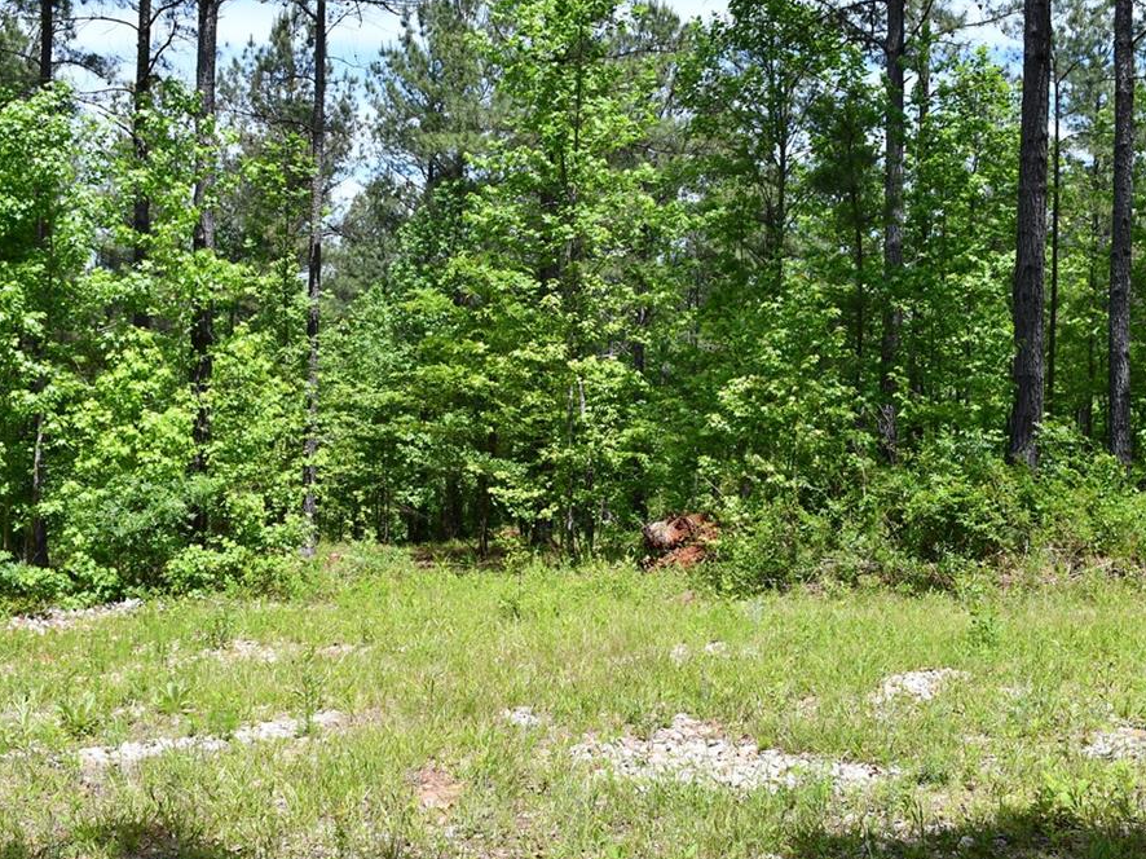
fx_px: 1324
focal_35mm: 40
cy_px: 430
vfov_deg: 35.9
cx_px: 613
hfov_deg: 46.8
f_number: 8
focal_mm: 18
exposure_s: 1/250
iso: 160
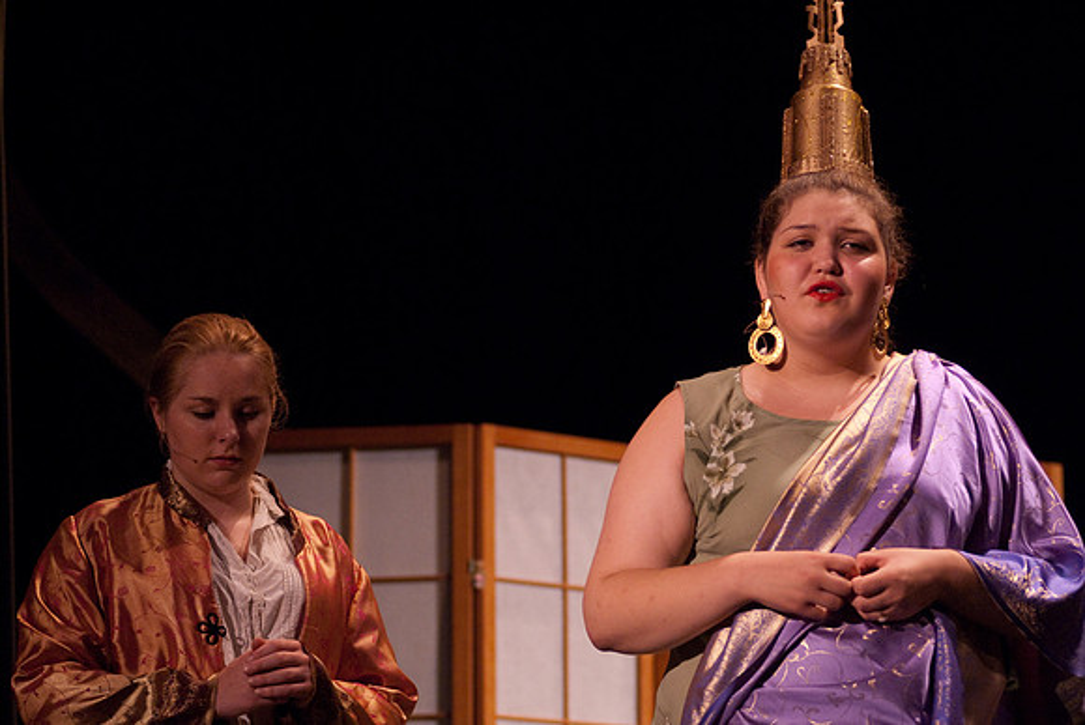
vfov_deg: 7.9
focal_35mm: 174
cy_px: 362
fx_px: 5249
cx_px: 542
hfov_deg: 11.8
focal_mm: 116
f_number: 2.8
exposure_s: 1/50
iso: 1000
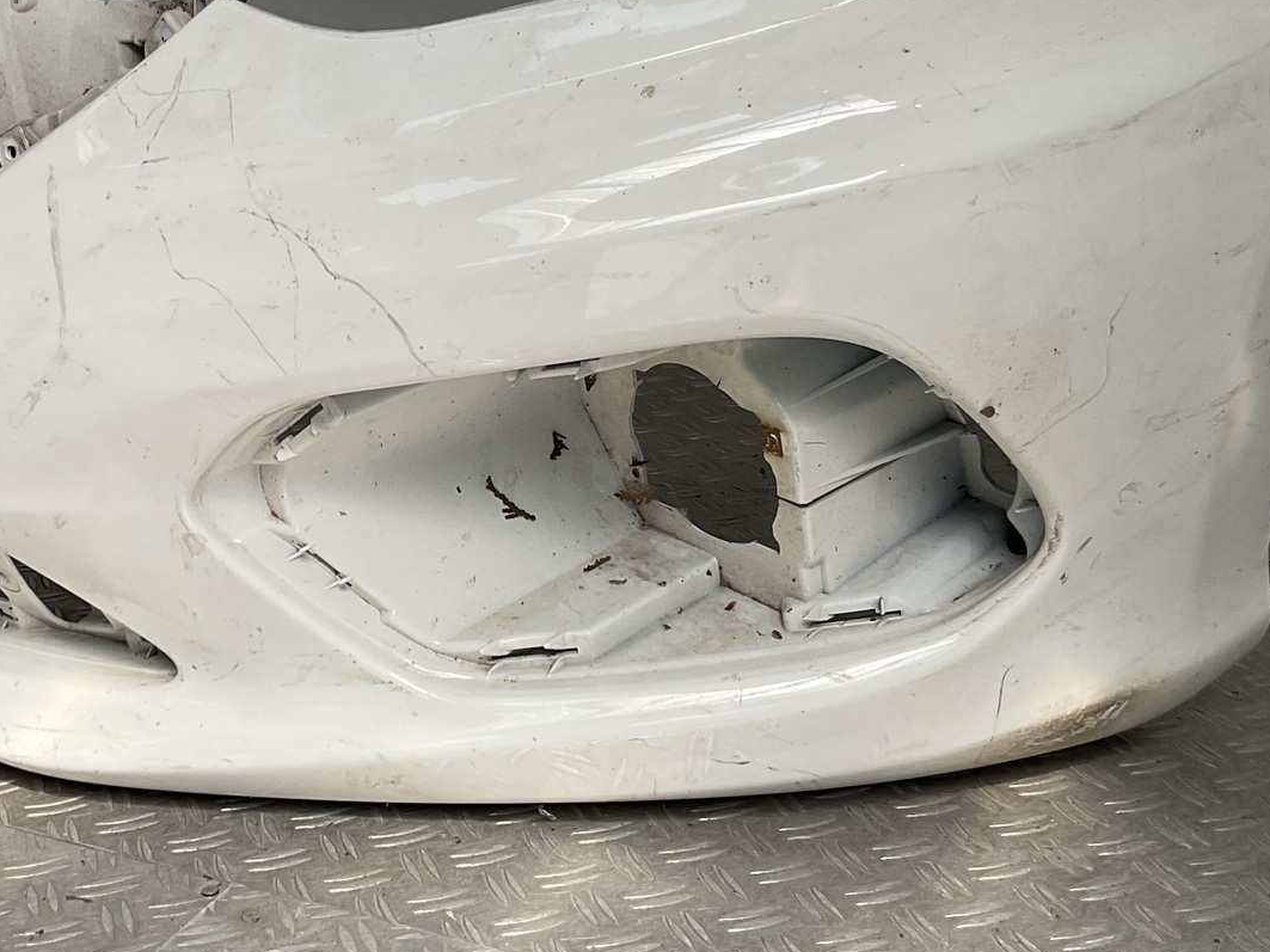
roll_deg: +1.7
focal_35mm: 55
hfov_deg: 34.5
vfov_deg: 26.3
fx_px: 2018
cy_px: 257
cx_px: 399
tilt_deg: -13.7
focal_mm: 3
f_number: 1.8
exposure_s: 1/1035
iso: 16
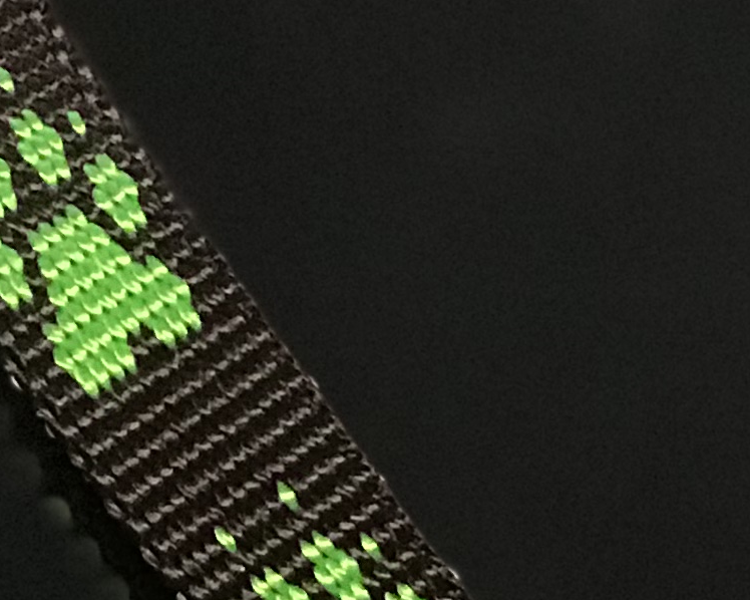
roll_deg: +0.9
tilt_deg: -18.5
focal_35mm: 300
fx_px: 6657
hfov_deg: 6.2
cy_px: 1205
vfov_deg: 5.1
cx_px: 1625
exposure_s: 1/50
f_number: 2.8
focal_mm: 6.6
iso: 125
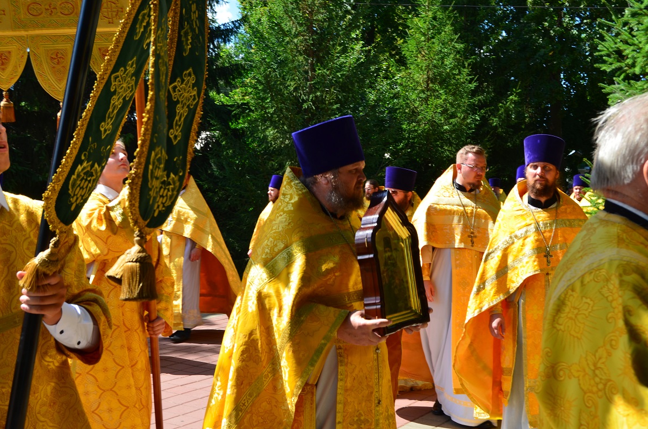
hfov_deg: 44.6
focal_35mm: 44
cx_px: 327
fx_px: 790
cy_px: 222
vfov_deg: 30.4
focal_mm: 28
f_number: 10
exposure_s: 1/250
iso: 220
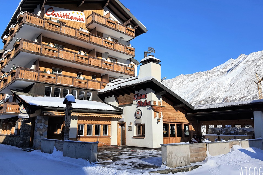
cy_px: 80
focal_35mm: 28
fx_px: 205
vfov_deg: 46.4
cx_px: 134
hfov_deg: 65.5
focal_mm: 4.32
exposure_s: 1/3880
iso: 50
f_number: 1.7
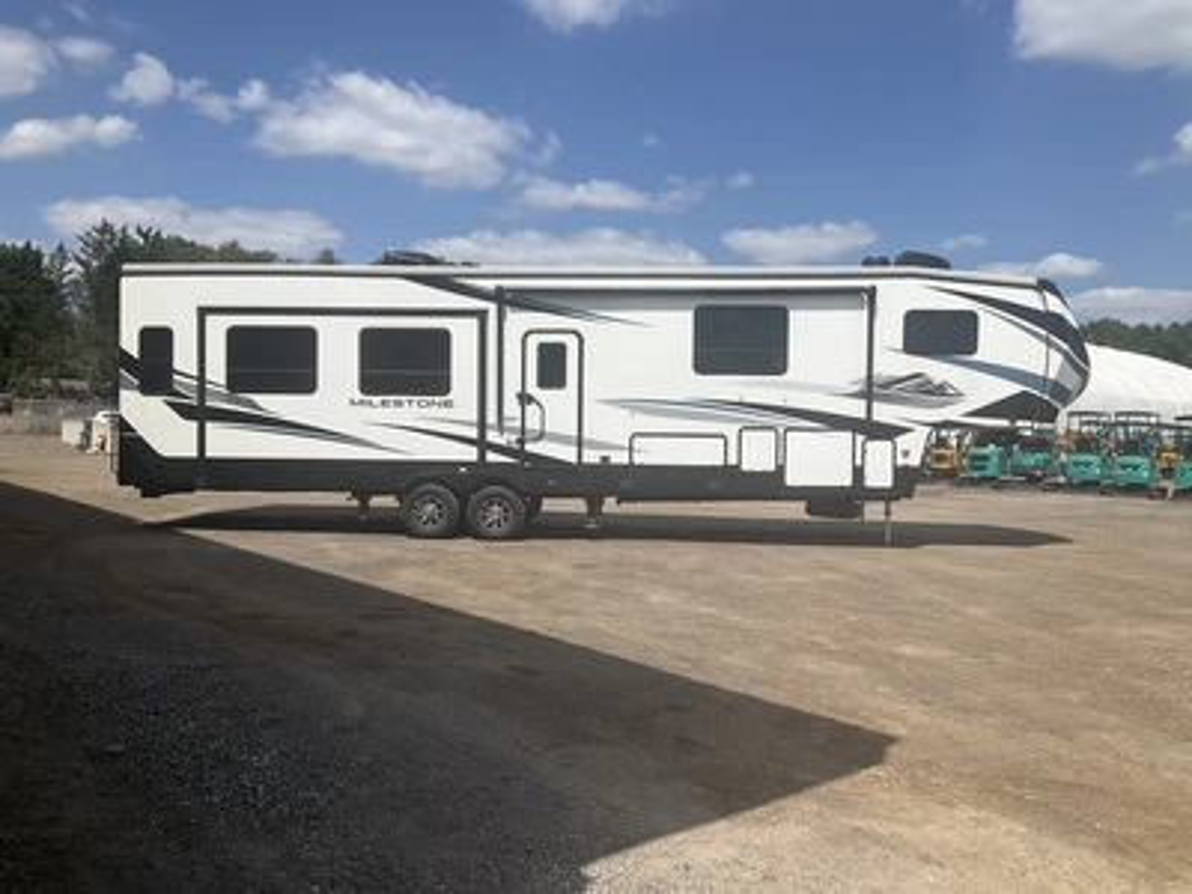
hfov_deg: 61.7
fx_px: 999
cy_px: 447
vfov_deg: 48.2
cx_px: 596
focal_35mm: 29
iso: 25
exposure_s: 1/3125
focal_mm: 3
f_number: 1.8
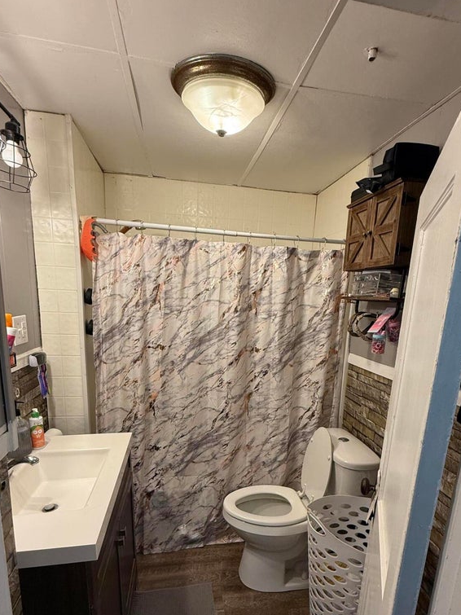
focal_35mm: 19
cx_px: 237
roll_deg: -2.3
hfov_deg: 68.7
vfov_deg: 83.5
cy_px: 373
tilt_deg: -11.5
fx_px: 337
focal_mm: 2.22
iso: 160
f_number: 2.2
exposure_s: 1/120
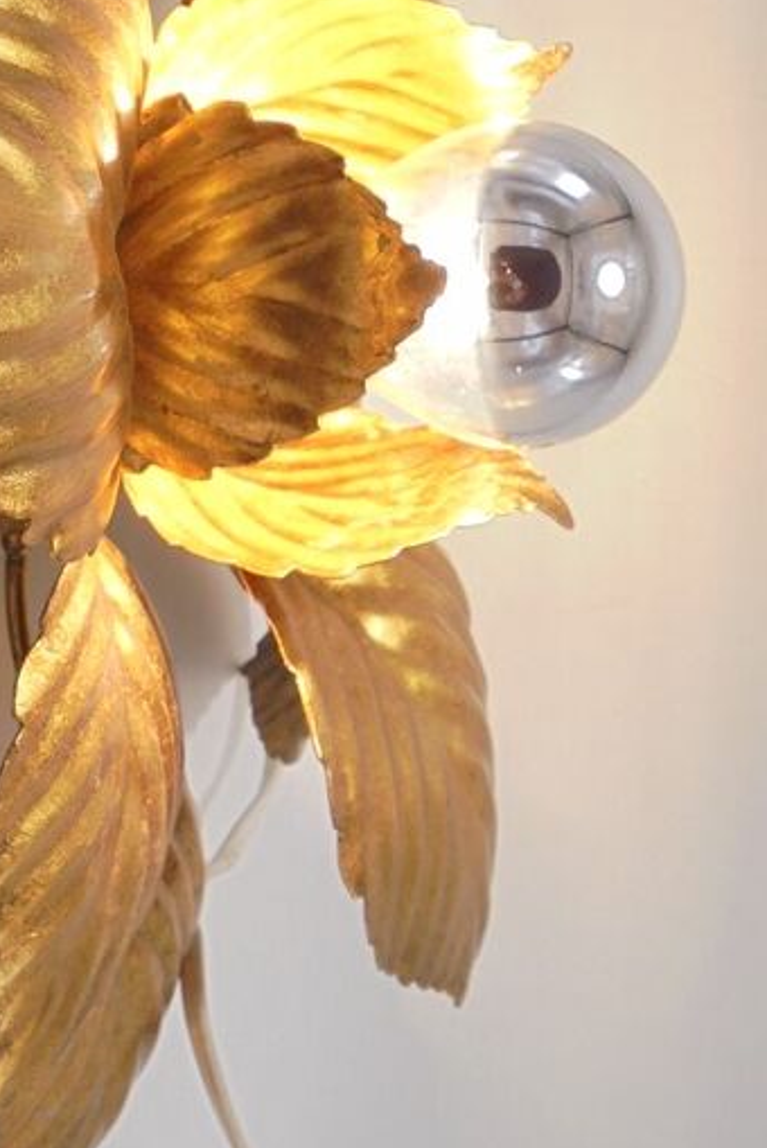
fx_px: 2521
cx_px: 53
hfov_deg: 17.0
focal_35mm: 79
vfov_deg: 25.3
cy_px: 257
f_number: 4.5
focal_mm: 7.8
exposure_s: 1/60
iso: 100
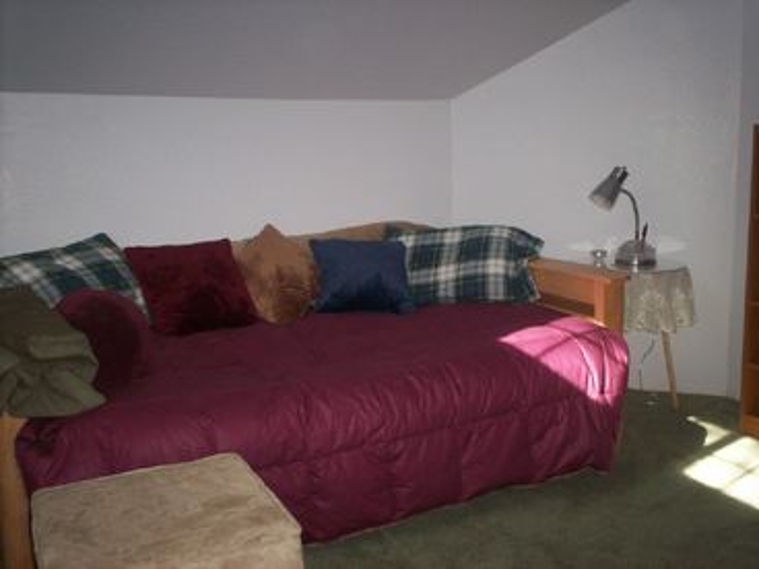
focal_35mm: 36
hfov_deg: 51.4
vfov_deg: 39.7
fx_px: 789
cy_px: 284
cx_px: 380
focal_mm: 6
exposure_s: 1/60
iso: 140
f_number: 4.5
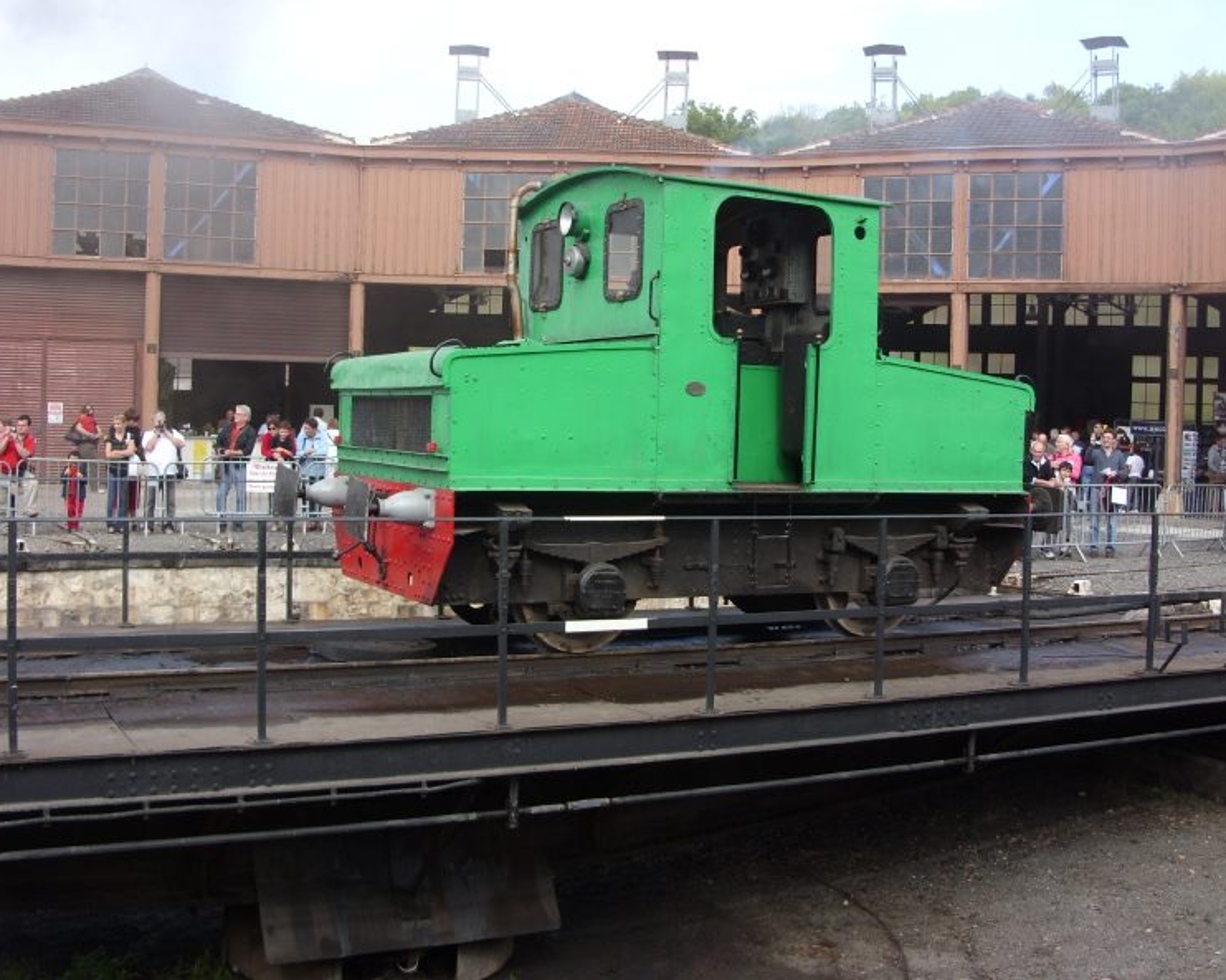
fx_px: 1451
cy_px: 486
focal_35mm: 40
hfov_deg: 45.8
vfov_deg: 37.3
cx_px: 613
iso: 50
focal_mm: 6.3
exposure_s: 1/323
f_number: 2.8
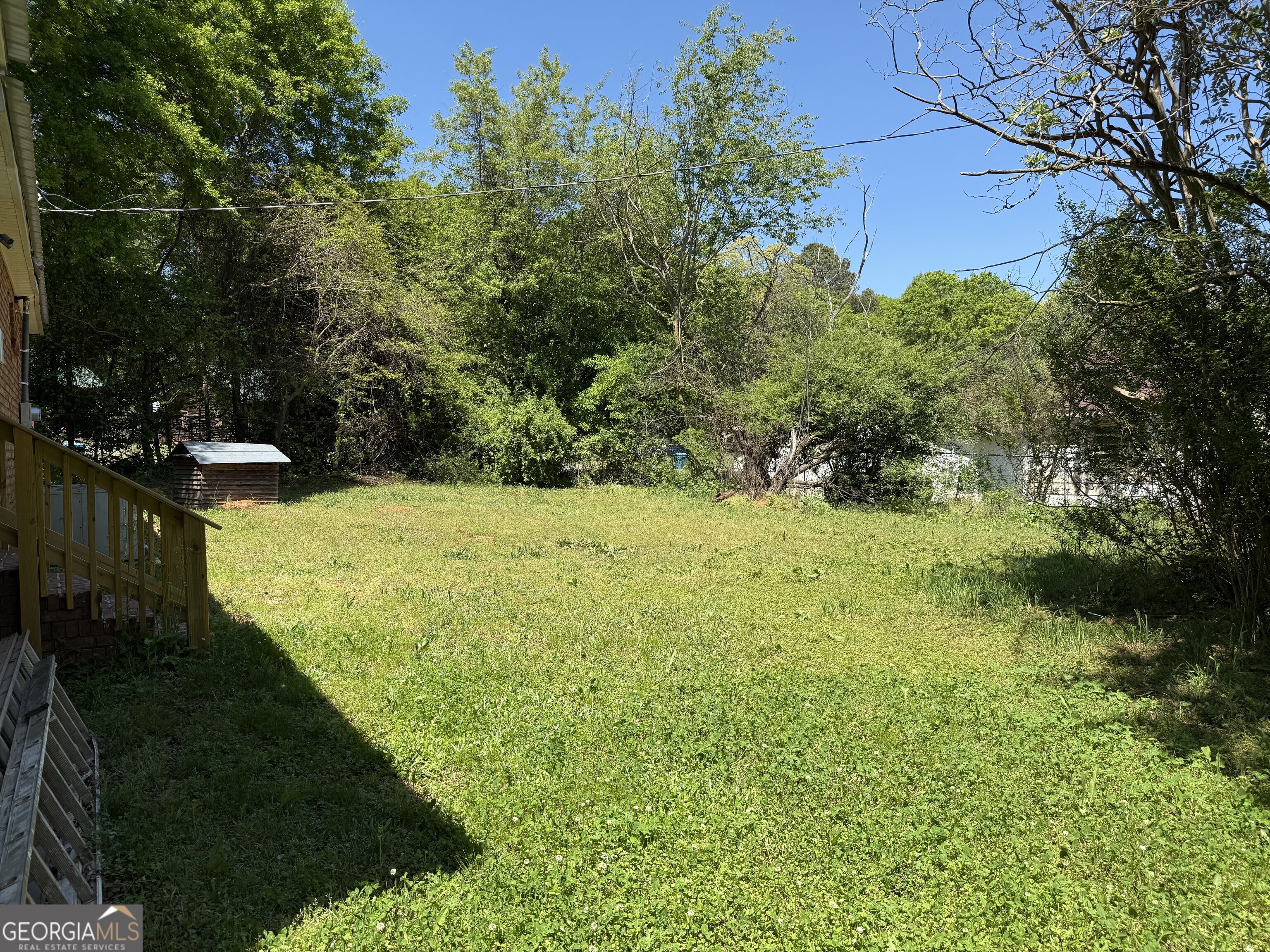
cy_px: 476
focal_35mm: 24
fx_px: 881
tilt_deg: -1.4
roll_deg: +1.0
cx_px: 635
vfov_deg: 56.8
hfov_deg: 71.6
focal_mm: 6.76
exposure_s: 1/2445
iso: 80
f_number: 1.78
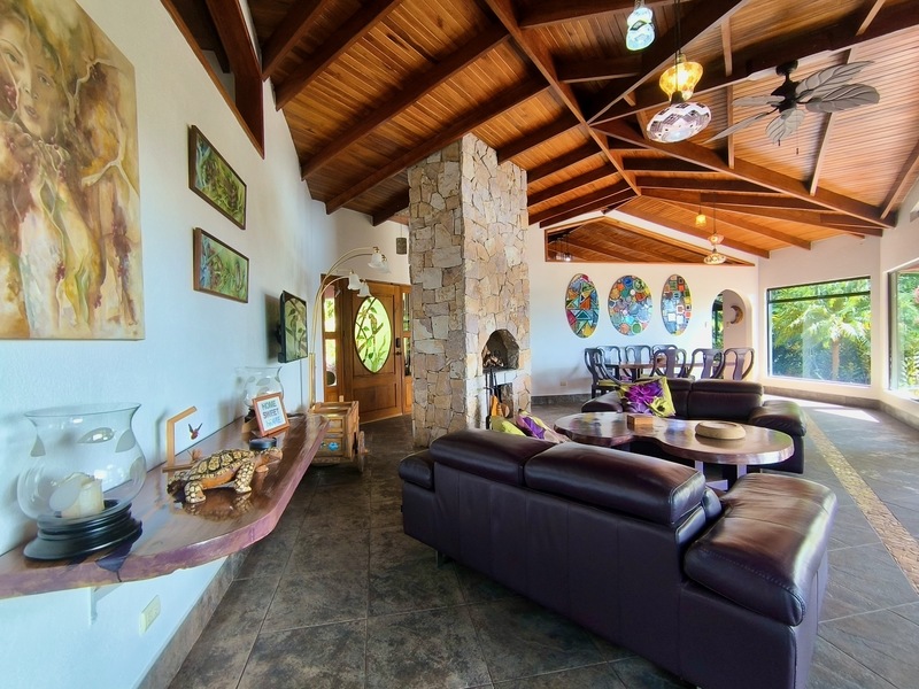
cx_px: 460
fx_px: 425
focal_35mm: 16
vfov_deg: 78.1
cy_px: 344
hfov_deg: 94.5
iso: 100
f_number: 2.2
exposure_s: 1/50
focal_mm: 1.65
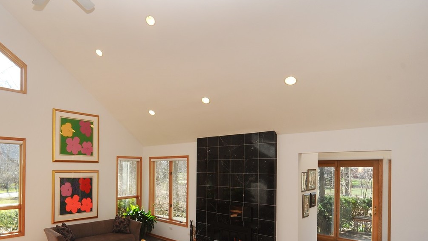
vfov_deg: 50.6
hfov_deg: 78.2
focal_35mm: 22
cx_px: 138
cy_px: 160
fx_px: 250
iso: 200
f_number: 8
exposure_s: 1/40
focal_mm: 13
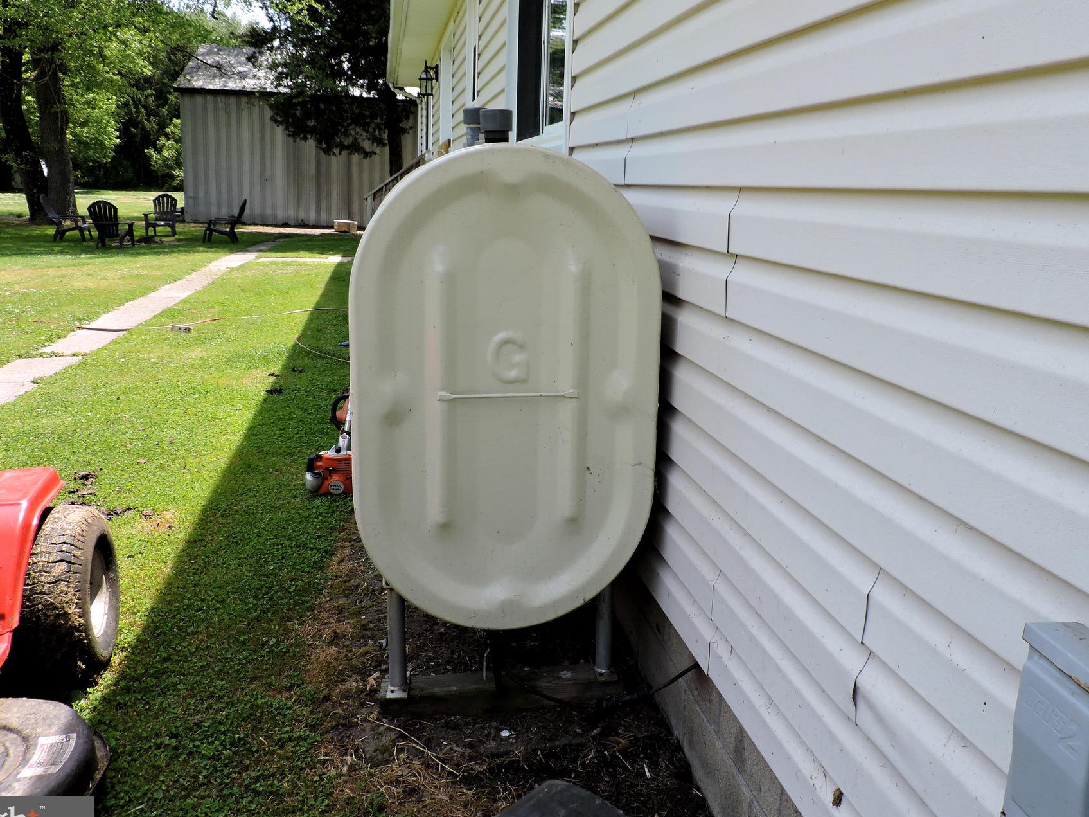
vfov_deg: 48.1
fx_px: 912
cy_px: 355
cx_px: 591
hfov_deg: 61.6
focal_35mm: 29
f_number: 3
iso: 100
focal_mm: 4.3
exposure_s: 1/500
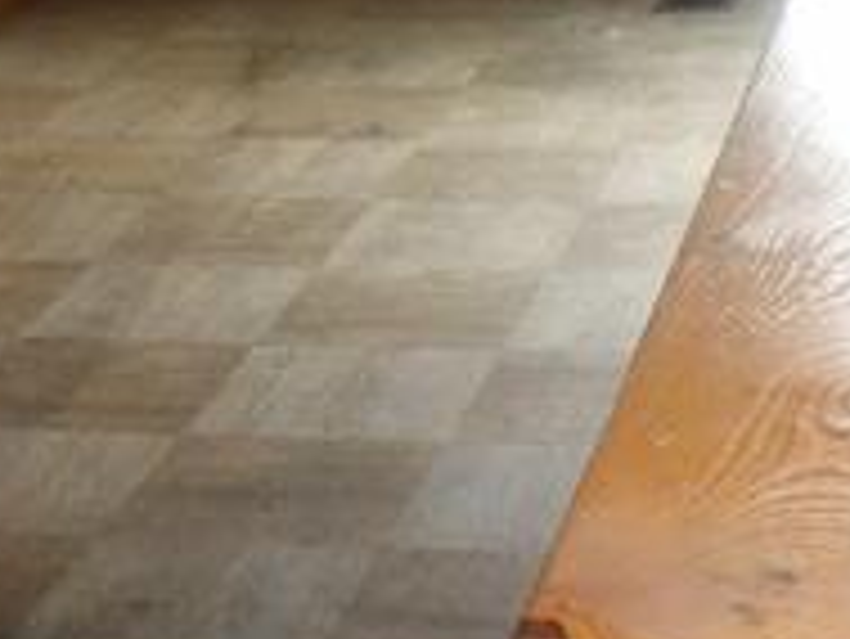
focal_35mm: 130
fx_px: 3194
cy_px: -310
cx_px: 432
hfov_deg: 15.2
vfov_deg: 11.0
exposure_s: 1/33
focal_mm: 4.3
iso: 200
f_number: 3.2
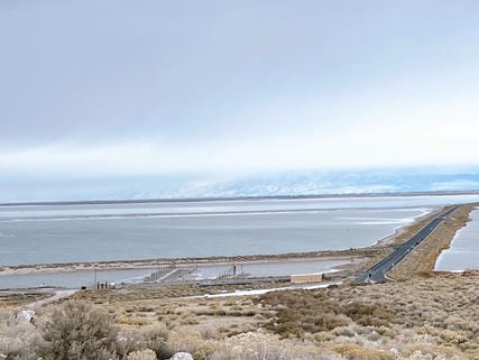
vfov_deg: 20.1
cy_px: 129
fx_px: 1011
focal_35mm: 73
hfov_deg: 24.1
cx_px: 583
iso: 50
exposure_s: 1/3831
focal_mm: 5.7
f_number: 1.5
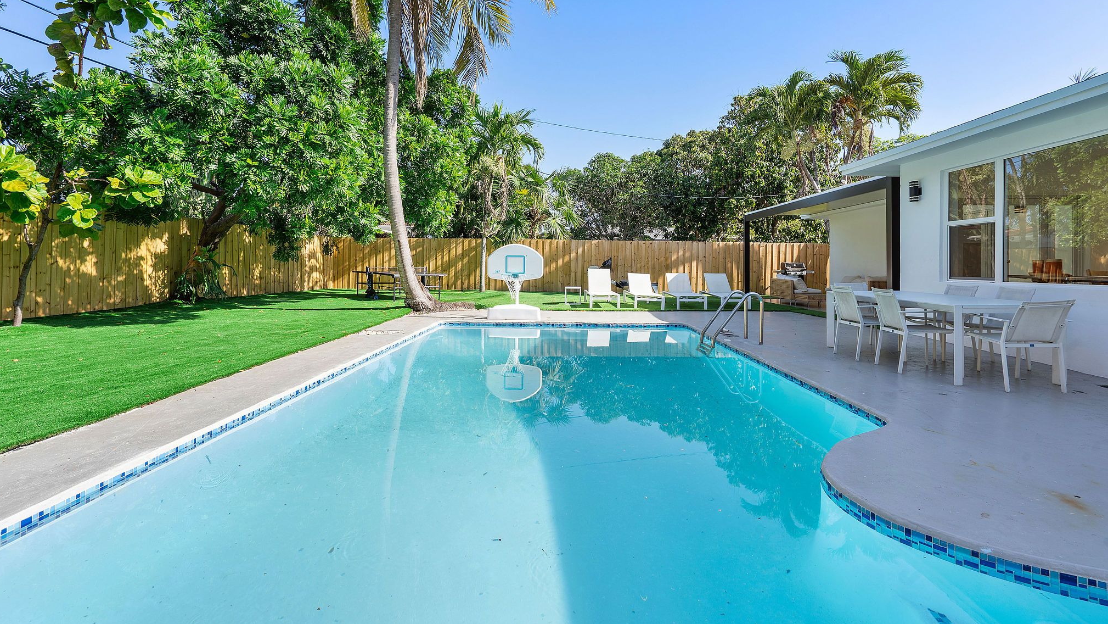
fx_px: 499
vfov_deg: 63.5
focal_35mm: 17
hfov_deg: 95.9
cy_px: 257
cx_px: 555
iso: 100
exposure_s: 1/100
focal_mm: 16
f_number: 10
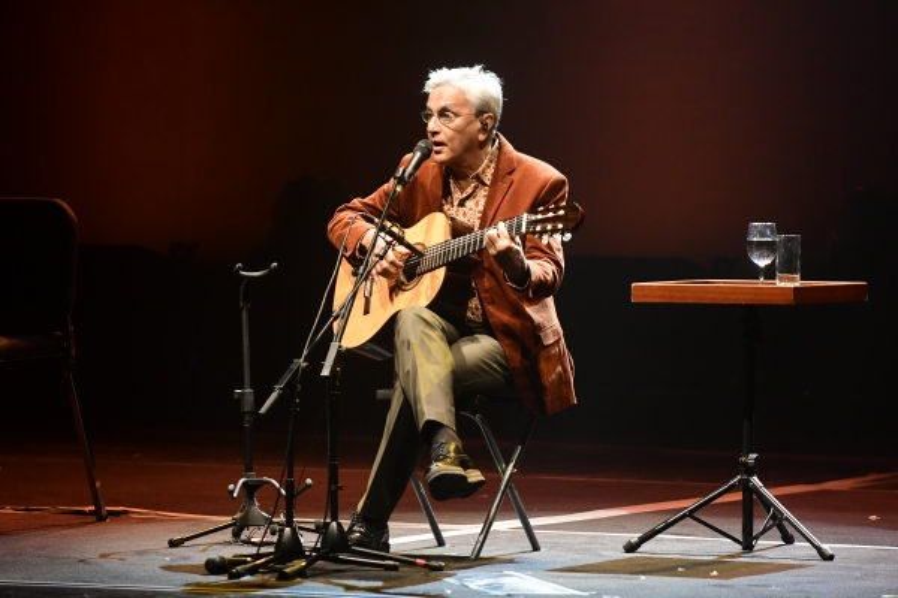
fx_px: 7109
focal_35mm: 285
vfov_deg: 4.8
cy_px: 299
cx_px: 449
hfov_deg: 7.2
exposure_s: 1/125
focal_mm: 190
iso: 1600
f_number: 2.8
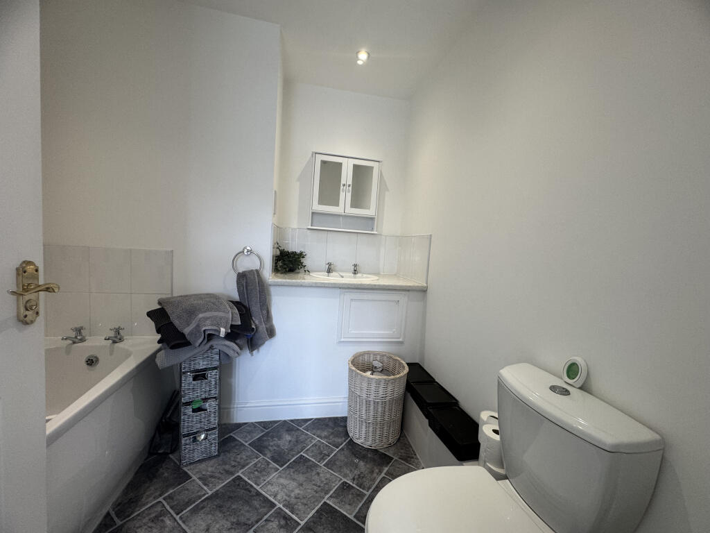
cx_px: 355
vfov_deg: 85.7
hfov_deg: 102.1
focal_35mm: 14
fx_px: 287
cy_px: 266
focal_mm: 2.22
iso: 125
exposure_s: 1/100
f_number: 2.2
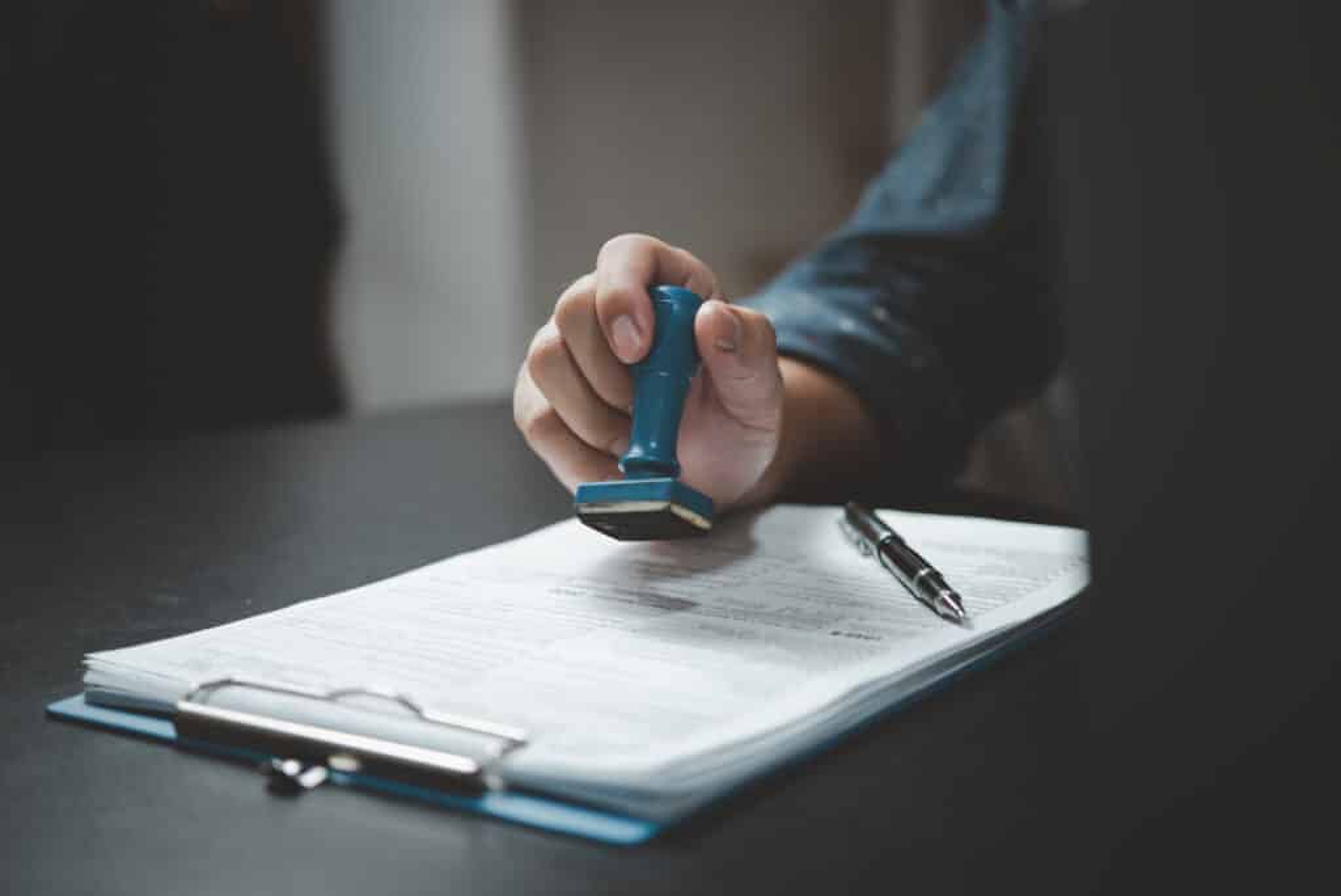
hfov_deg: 33.4
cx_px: 670
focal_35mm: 60
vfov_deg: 22.7
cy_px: 448
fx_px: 2236
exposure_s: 1/80
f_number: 3
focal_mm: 60
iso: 400
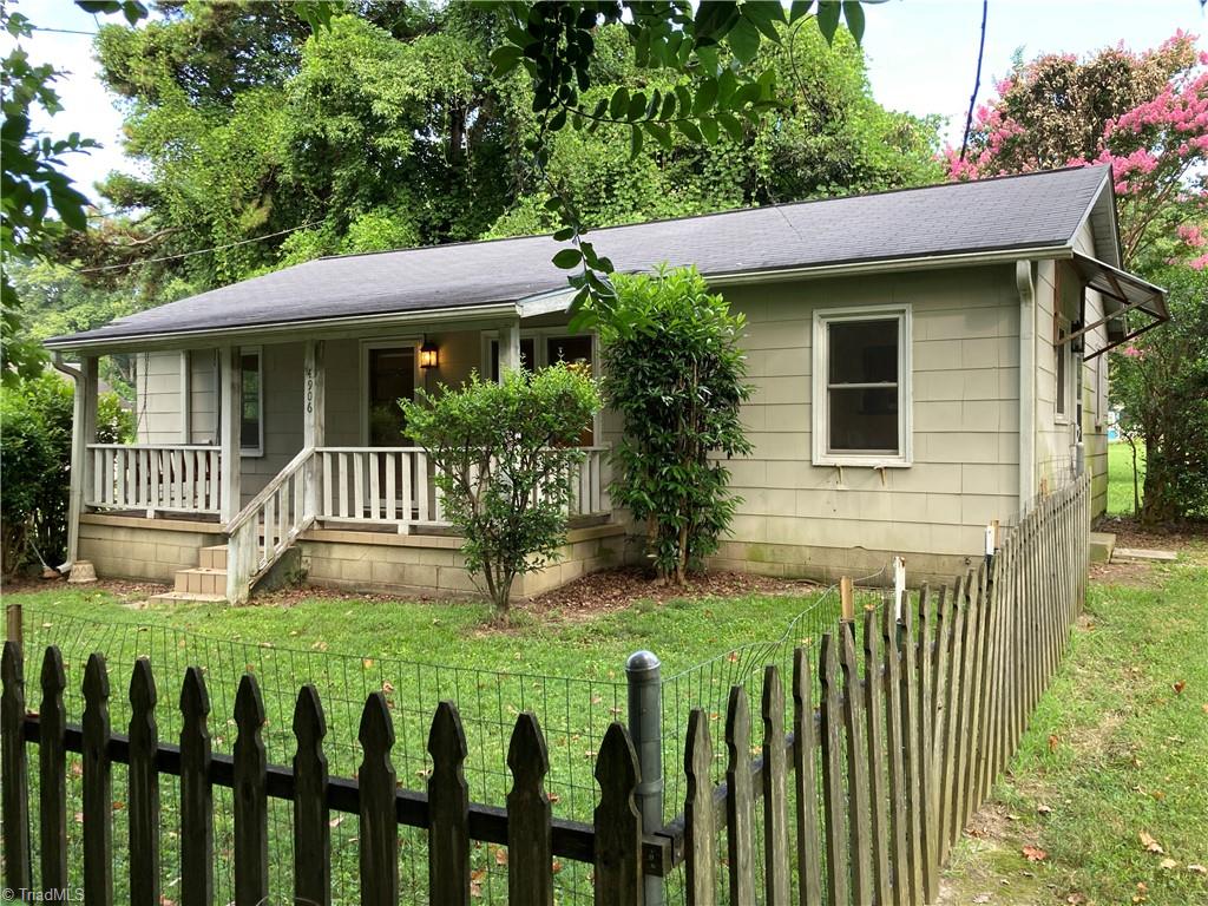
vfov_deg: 49.7
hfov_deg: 63.4
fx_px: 977
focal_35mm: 28
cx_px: 604
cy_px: 453
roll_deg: -1.3
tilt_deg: +1.1
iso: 32
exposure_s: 1/121
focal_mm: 3.99
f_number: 1.8
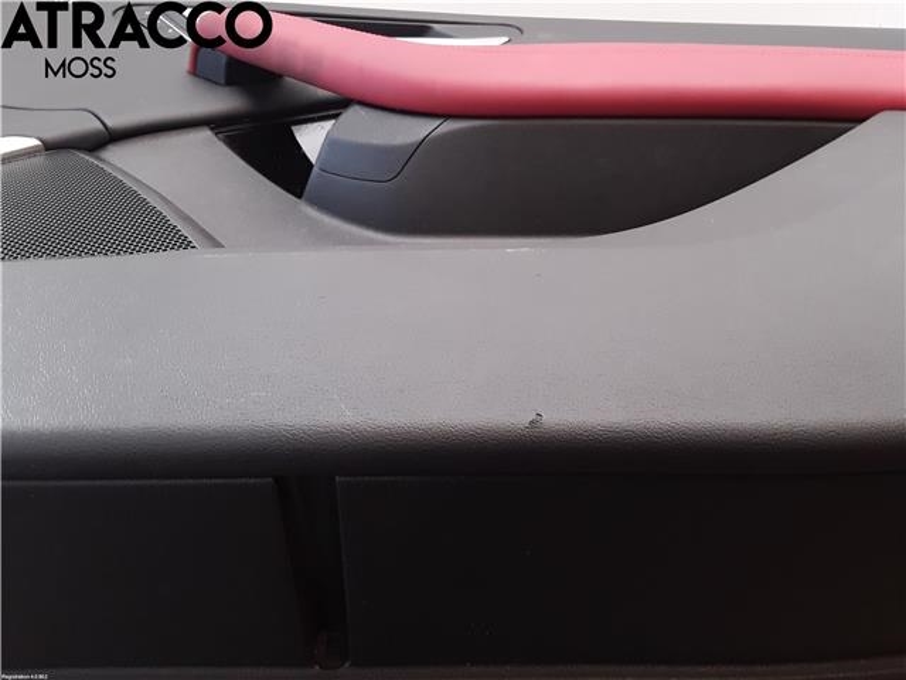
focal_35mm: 28
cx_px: 453
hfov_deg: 63.4
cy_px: 340
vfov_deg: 49.7
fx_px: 733
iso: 80
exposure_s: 1/50
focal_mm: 2.91
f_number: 1.9
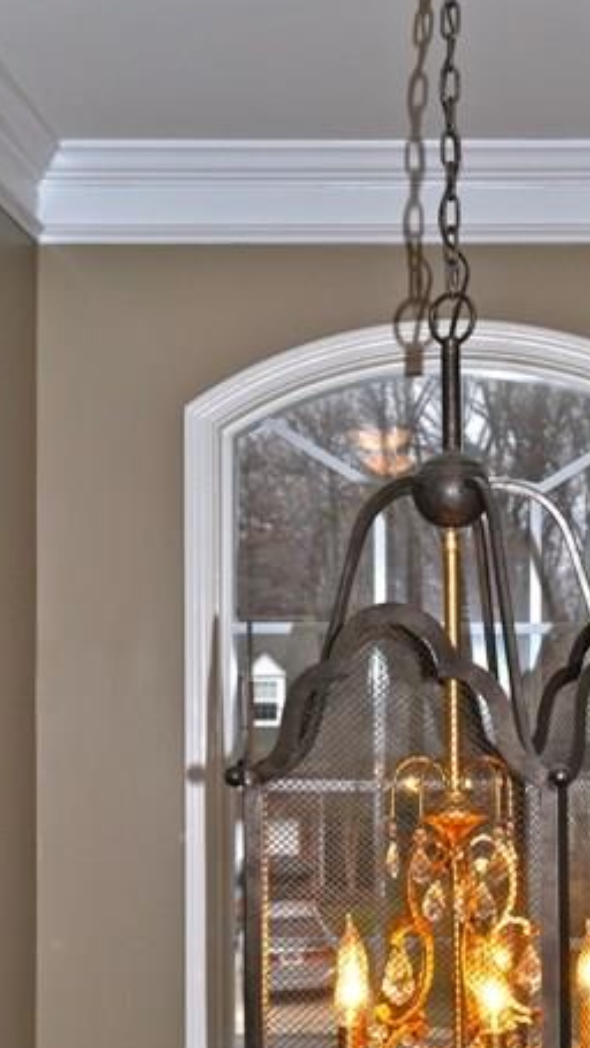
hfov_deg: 16.0
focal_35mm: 75
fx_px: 2086
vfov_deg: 28.1
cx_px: 481
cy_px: 677
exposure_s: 1/200
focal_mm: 34
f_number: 7.1
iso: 200
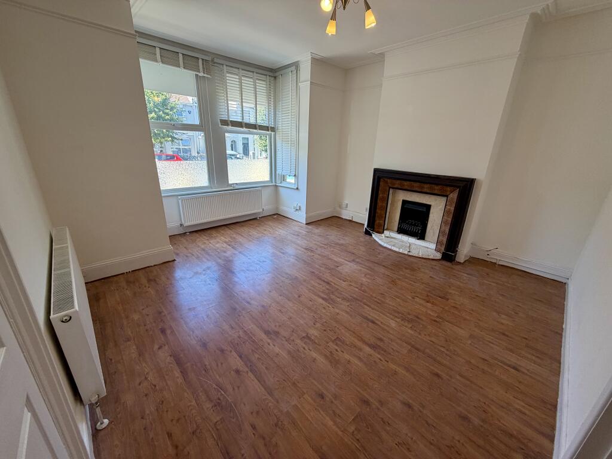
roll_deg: -1.3
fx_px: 248
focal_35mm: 14
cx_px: 306
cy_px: 230
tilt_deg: -18.9
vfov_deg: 85.7
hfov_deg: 102.1
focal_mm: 2.22
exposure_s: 1/100
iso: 80
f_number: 2.2
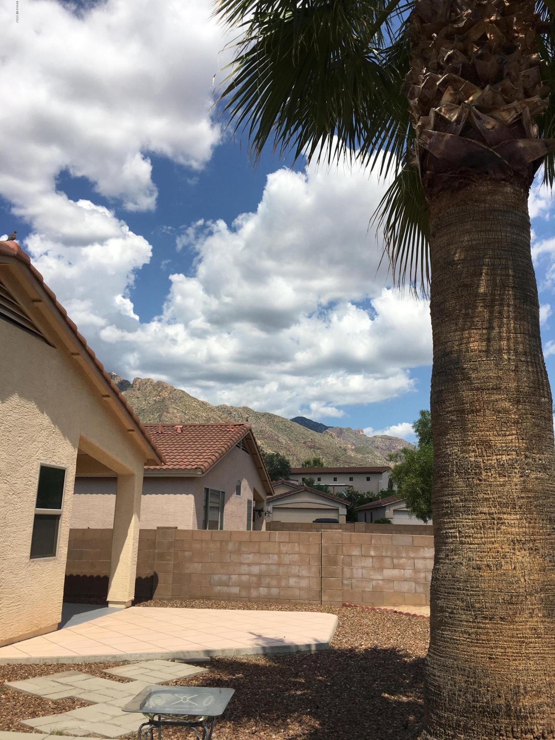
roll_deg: -2.2
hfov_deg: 48.2
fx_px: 620
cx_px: 278
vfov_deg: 61.7
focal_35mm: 29
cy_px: 370
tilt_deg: +16.4
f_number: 2.2
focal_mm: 4.15
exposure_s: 1/2564
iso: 25
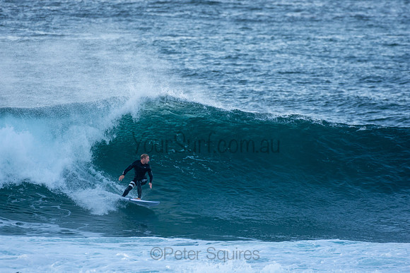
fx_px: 8543
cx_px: 205
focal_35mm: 750
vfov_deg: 1.8
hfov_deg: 2.7
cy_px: 136
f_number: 5.6
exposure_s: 1/400
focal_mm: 500
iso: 500
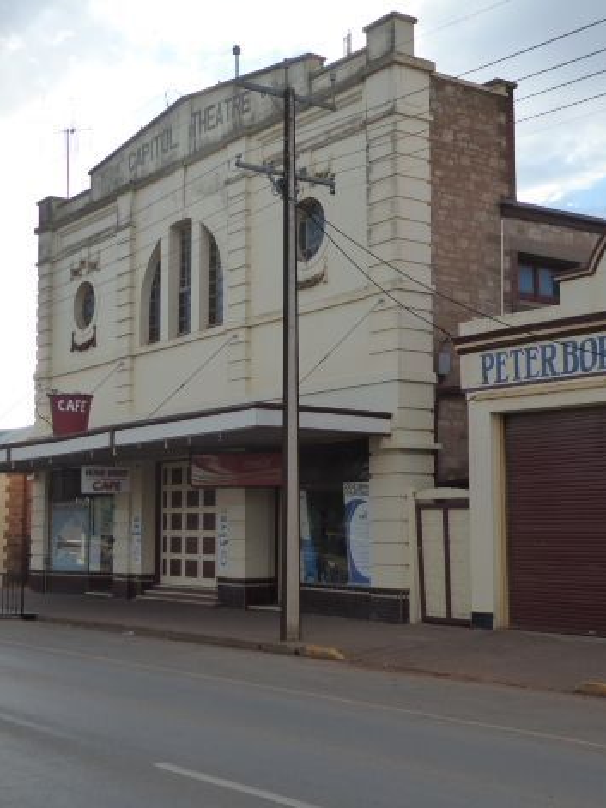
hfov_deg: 27.5
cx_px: 273
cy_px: 398
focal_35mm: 53
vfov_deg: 36.2
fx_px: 1238
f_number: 3.7
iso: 160
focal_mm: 6.7
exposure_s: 1/400
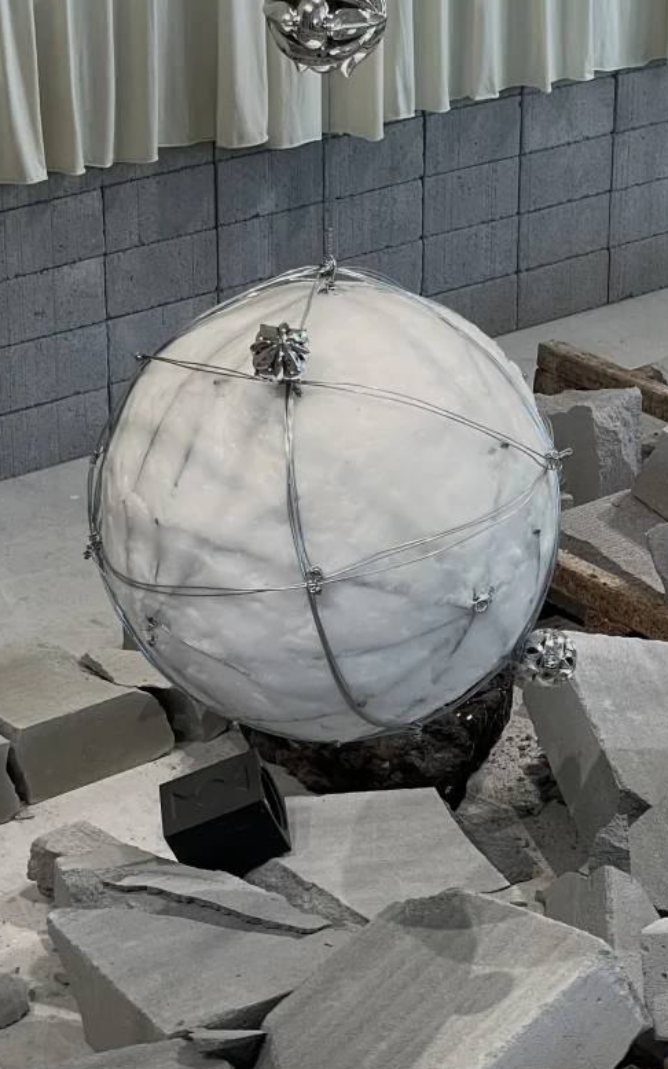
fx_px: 2972
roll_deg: +0.3
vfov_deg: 20.3
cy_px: 385
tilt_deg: -20.4
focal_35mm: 102
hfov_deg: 12.8
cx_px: 394
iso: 64
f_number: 2
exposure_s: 1/99
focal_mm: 6
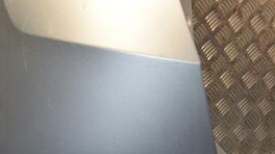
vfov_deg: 12.8
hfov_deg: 22.8
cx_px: 85
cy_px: 156
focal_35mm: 93
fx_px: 678
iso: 800
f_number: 10
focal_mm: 26
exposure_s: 1/200
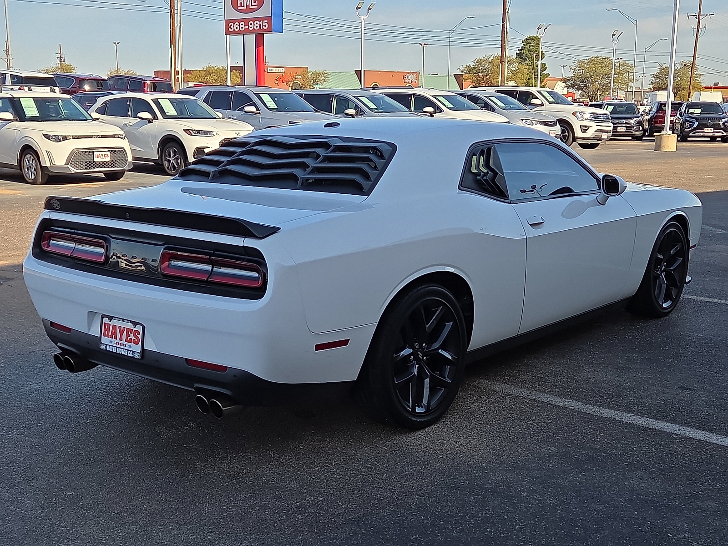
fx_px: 925
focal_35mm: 44
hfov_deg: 42.9
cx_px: 364
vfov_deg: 32.9
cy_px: 273
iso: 25
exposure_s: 1/1000
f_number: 1.8
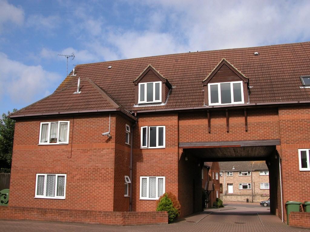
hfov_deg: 52.6
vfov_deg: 40.7
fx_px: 313
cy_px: 116
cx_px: 155
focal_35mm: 35
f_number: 6.3
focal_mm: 8.9
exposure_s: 1/304
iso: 100
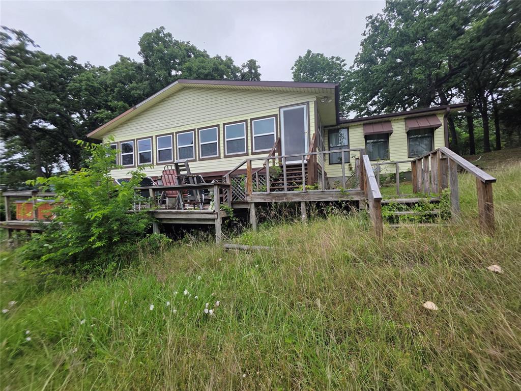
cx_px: 260
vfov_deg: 89.9
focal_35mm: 13
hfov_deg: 106.2
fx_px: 196
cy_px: 196
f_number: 1.9
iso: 40
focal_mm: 2.2
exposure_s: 1/1314
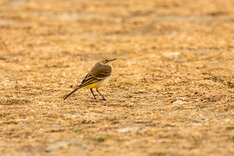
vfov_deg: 1.5
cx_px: 117
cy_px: 78
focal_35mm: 900
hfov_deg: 2.3
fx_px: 5850
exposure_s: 1/640
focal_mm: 600
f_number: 7.1
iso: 320
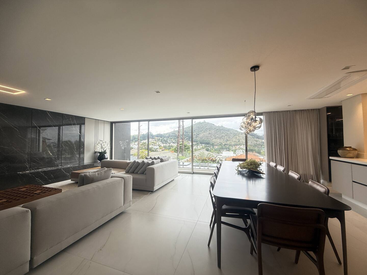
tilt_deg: +2.5
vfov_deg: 85.7
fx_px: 148
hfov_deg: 102.1
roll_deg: +0.2
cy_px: 138
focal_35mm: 14
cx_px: 184
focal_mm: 2.22
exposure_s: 1/170
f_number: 2.2
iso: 64
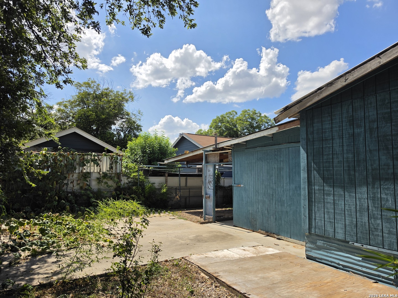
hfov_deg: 73.9
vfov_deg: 58.9
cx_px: 199
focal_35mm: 23
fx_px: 264
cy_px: 149
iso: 40
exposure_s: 1/7939
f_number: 1.4
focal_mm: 6.5
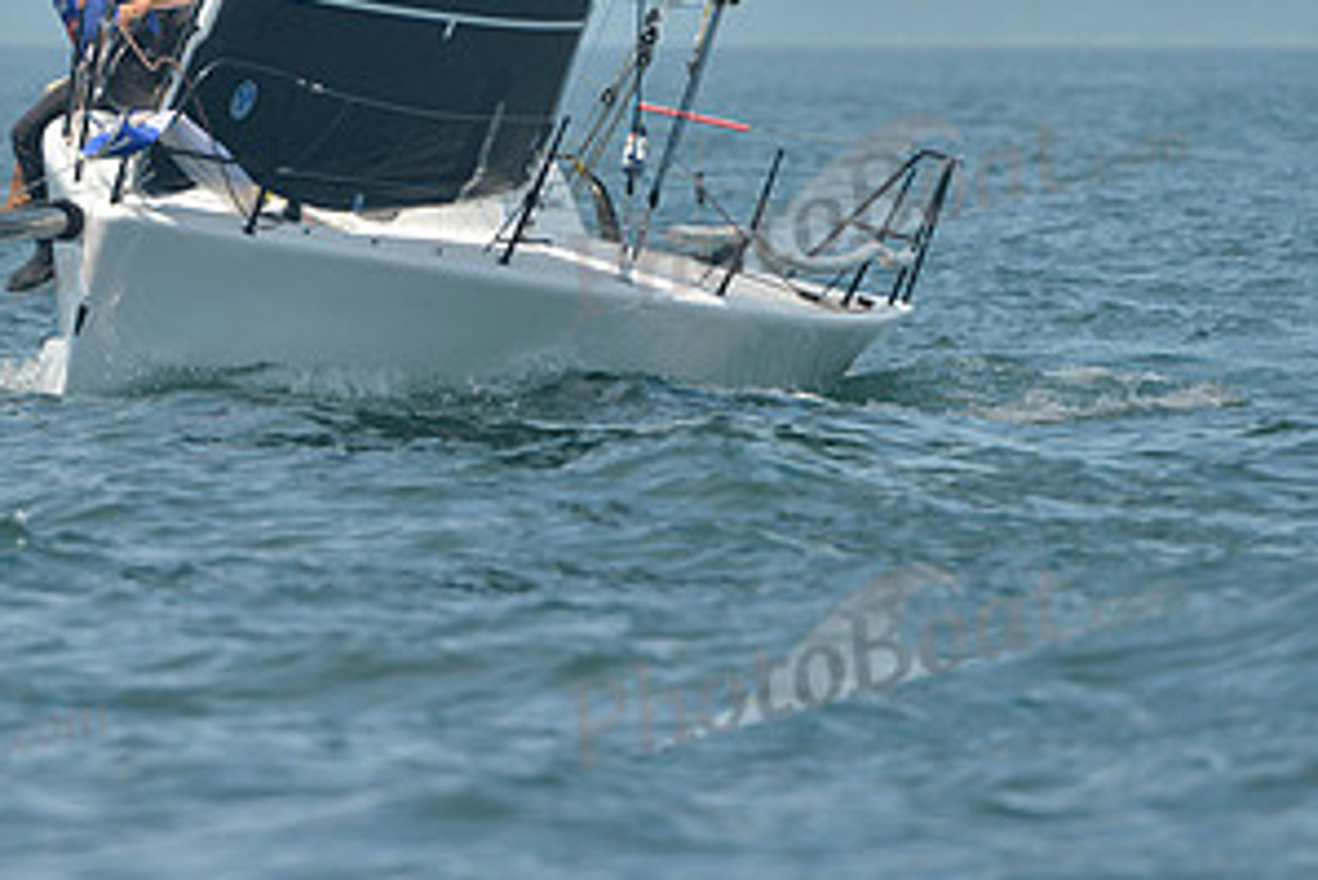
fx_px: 28533
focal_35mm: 779
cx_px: 341
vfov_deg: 1.8
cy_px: 38
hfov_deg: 2.6
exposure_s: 1/1000
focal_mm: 400
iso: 200
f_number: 6.3
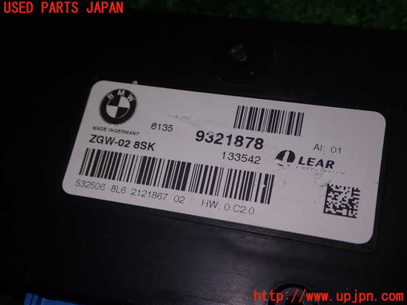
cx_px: 204
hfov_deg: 40.4
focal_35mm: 47
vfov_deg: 30.9
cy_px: 152
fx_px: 553
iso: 200
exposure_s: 1/50
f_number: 9
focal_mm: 8.4
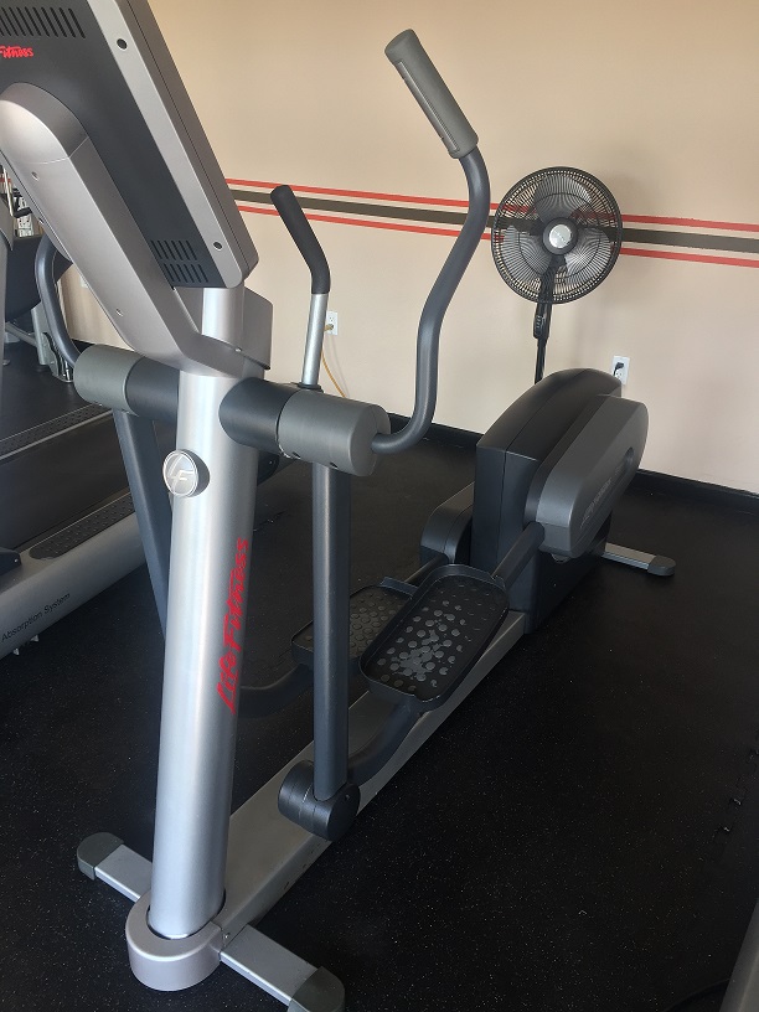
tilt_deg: -24.1
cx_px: 380
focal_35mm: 29
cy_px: 506
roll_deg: +0.0
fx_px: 848
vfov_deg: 61.7
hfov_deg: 48.2
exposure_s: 1/60
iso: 32
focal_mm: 4.15
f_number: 2.2
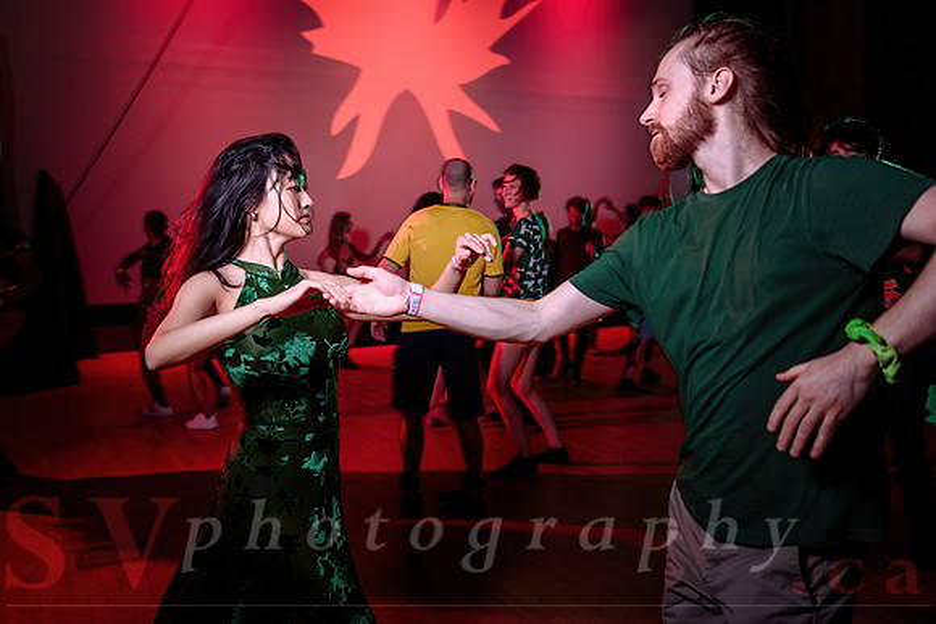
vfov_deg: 38.9
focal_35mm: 34
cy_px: 293
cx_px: 439
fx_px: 883
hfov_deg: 55.8
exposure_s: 1/60
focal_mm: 32
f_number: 3.2
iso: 1000
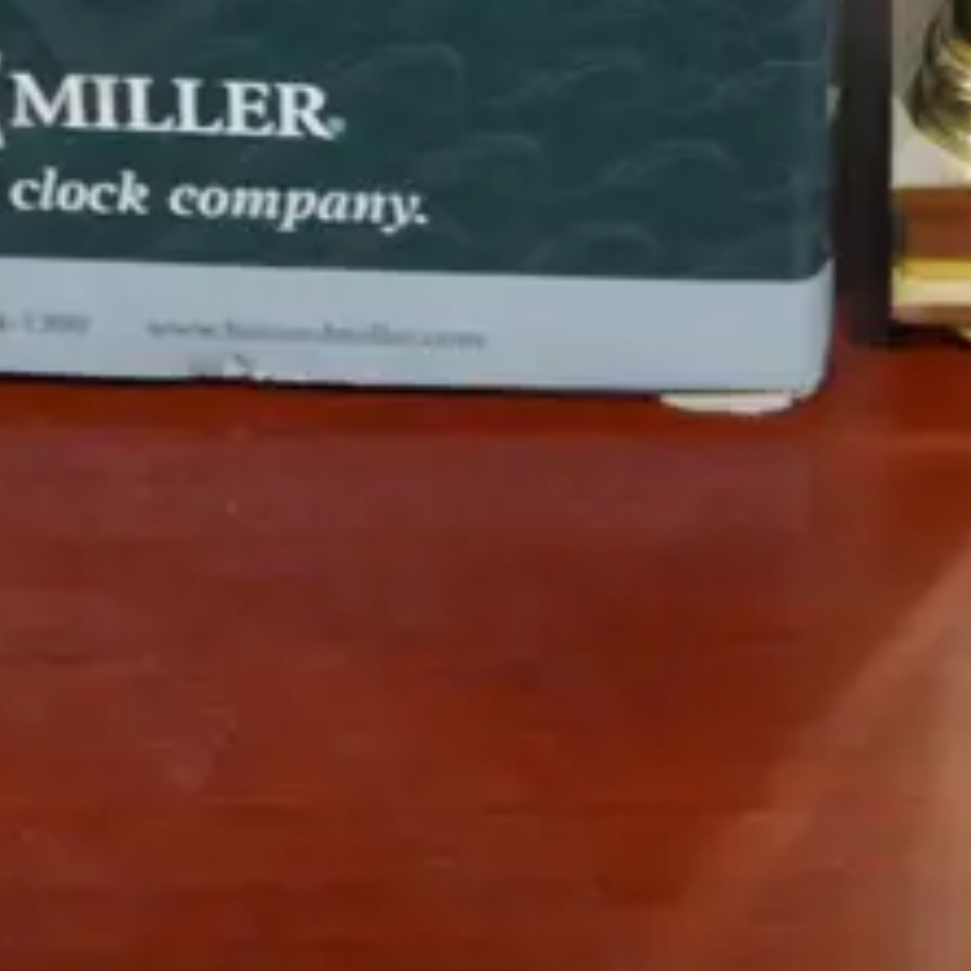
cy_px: -695
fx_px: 6220
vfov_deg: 8.6
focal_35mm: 196
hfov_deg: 8.9
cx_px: 993
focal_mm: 24
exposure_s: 1/60
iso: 800
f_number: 5.2
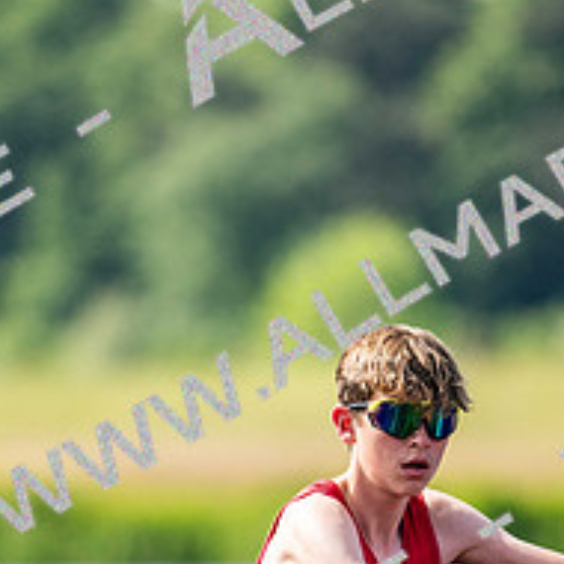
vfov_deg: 1.7
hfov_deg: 1.7
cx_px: 344
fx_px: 19134
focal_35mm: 1038
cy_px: 542
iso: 320
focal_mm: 400
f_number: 4.5
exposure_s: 1/2500
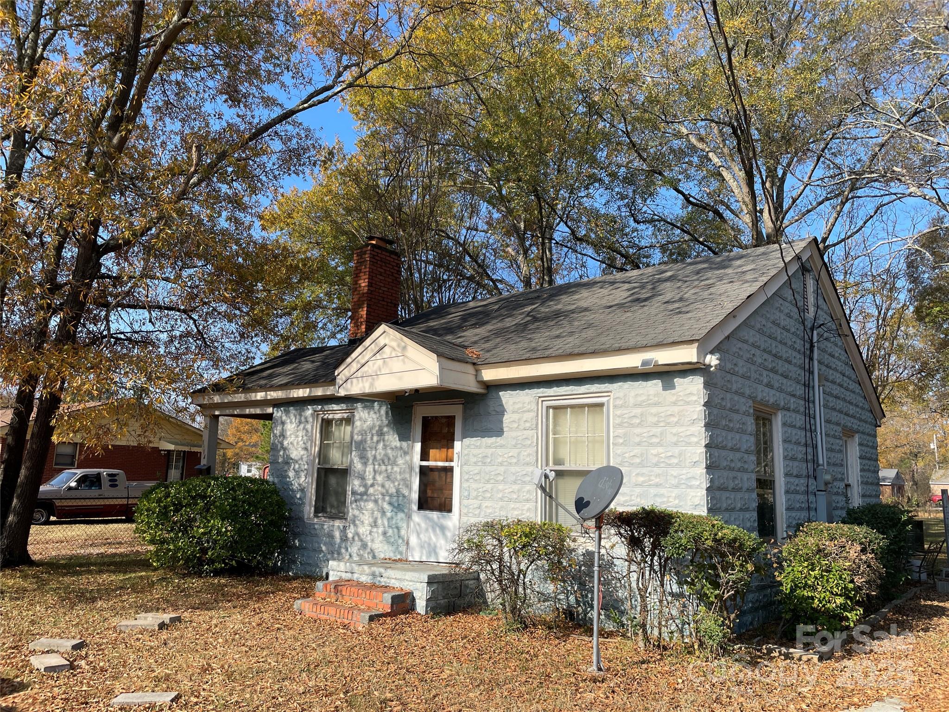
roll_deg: -2.0
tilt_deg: +12.0
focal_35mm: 26
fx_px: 713
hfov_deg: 67.3
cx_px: 474
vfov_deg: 53.1
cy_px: 356
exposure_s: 1/2353
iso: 32
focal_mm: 4.2
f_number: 1.6
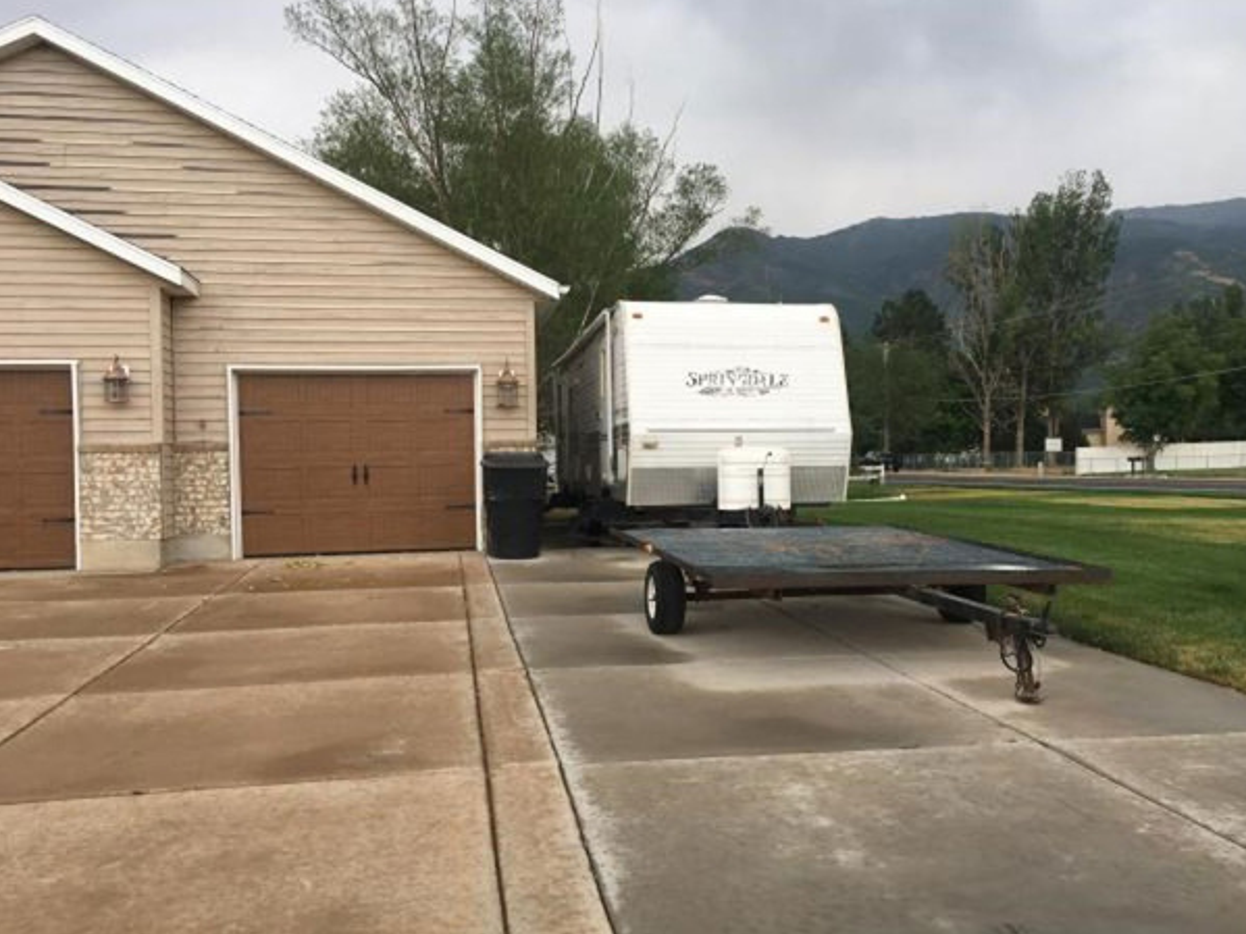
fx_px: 1116
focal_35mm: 31
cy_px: 485
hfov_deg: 58.3
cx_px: 649
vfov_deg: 45.4
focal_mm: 4.15
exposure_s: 1/442
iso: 25
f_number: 2.2
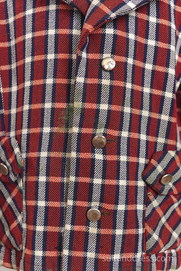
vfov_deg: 41.1
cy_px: 136
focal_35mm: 48
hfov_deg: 28.1
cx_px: 90
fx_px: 362
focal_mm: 32
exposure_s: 1/50
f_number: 4.5
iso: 400
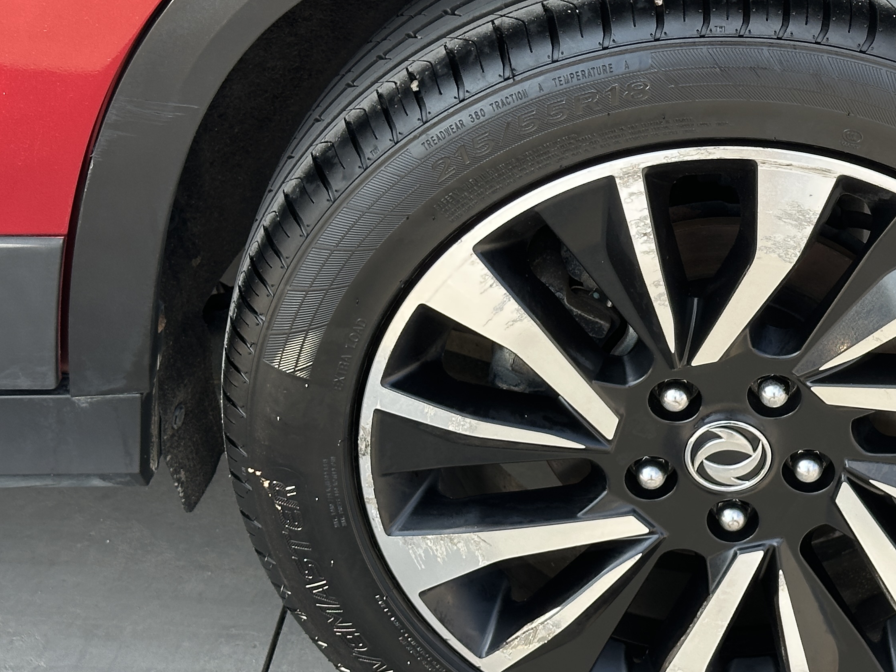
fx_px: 2252
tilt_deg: -31.4
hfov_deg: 22.1
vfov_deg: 17.0
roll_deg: -1.7
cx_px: 746
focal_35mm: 87
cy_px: 271
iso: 64
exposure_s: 1/460
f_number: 1.78
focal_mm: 6.86
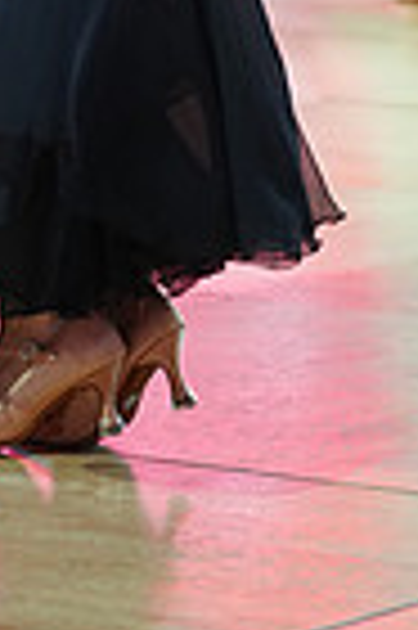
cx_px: -7
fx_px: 6006
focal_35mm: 344
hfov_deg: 4.0
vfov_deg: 5.9
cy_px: -518
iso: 800
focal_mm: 83
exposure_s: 1/400
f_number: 2.8
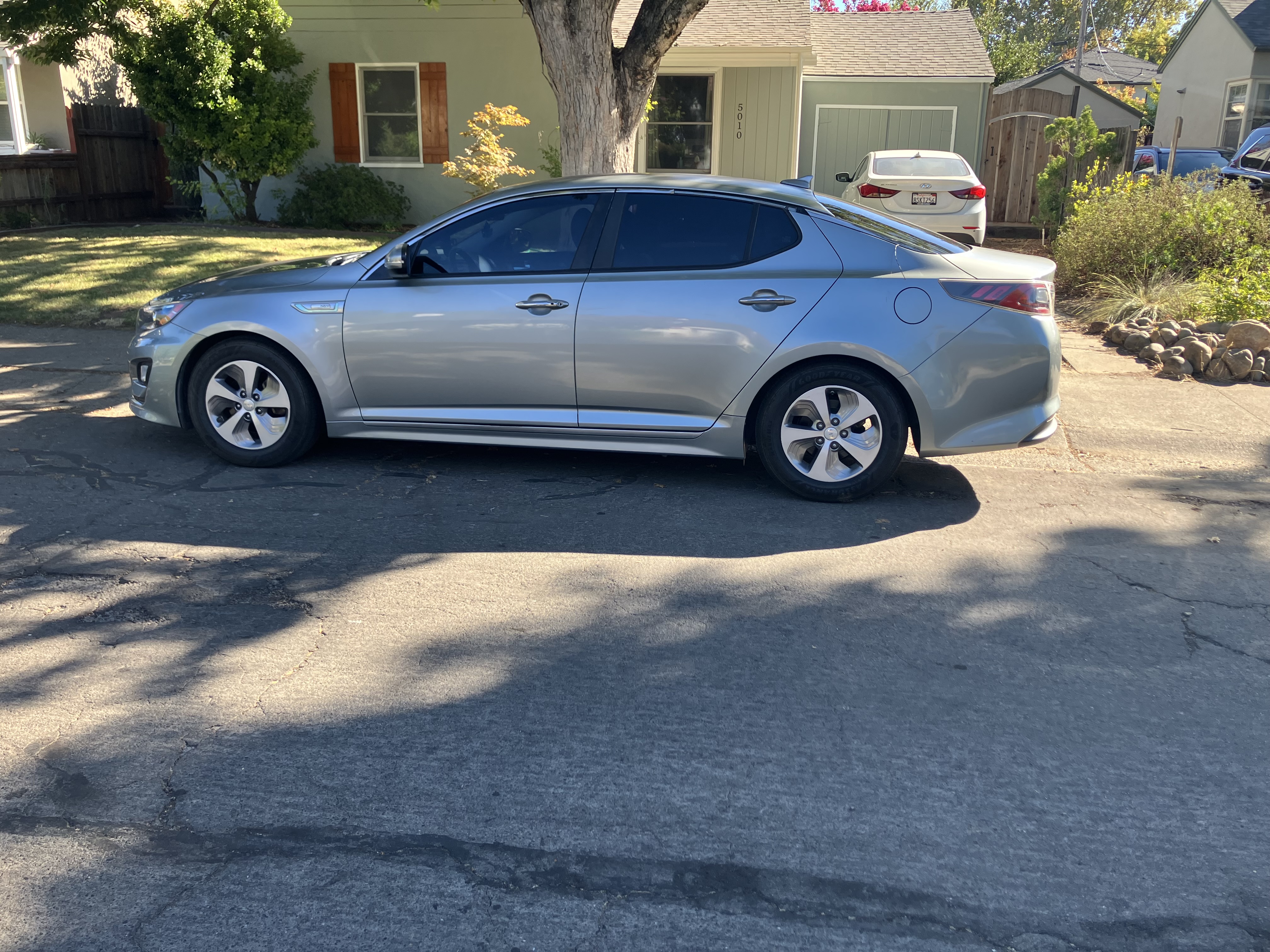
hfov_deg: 63.4
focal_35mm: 28
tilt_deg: -16.1
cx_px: 635
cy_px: 476
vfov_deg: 49.7
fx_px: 1027
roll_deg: -0.8
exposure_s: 1/235
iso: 25
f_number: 1.8
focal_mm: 3.99
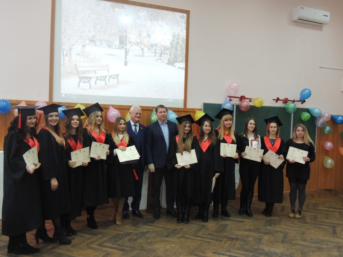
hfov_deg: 55.4
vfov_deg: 42.9
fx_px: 327
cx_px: 172
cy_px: 128
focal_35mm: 33
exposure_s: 1/40
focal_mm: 5.8
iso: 400
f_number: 3.2
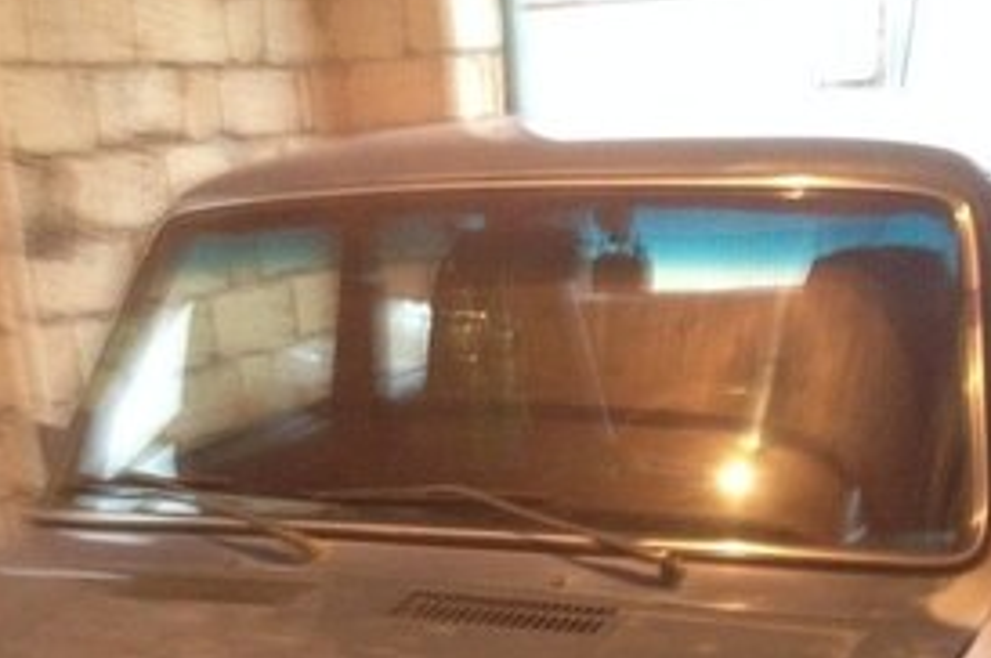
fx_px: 1815
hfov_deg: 30.5
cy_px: 781
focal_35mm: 66
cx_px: 579
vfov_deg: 19.4
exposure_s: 1/15
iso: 320
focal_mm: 4.28
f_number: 2.4
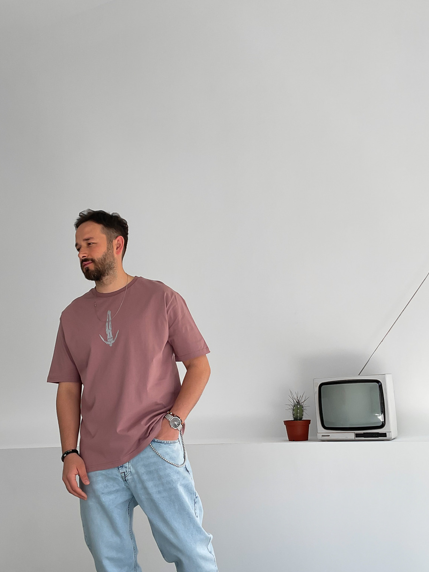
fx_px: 628
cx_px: 192
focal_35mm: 38
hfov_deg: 37.7
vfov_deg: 48.7
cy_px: 345
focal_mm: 3
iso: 16
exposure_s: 1/240
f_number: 1.8
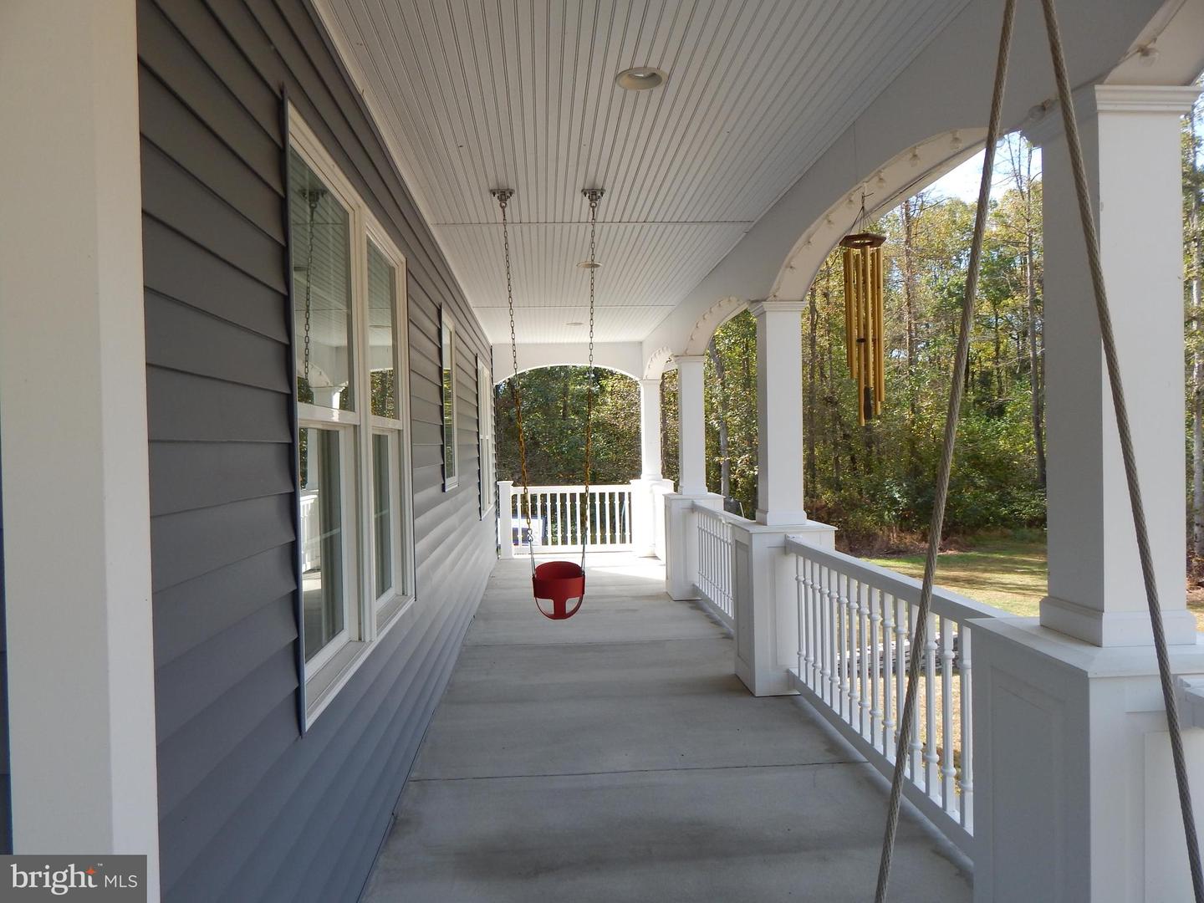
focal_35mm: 22
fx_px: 765
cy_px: 452
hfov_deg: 76.4
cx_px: 602
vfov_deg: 61.1
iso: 125
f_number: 3
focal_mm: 4
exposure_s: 1/400
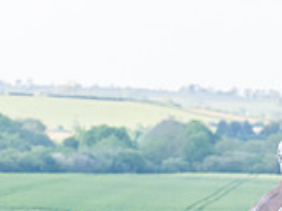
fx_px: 3435
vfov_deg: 3.5
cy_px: 418
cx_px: 319
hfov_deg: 4.7
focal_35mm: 422
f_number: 4
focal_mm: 70
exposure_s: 1/2000
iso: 800
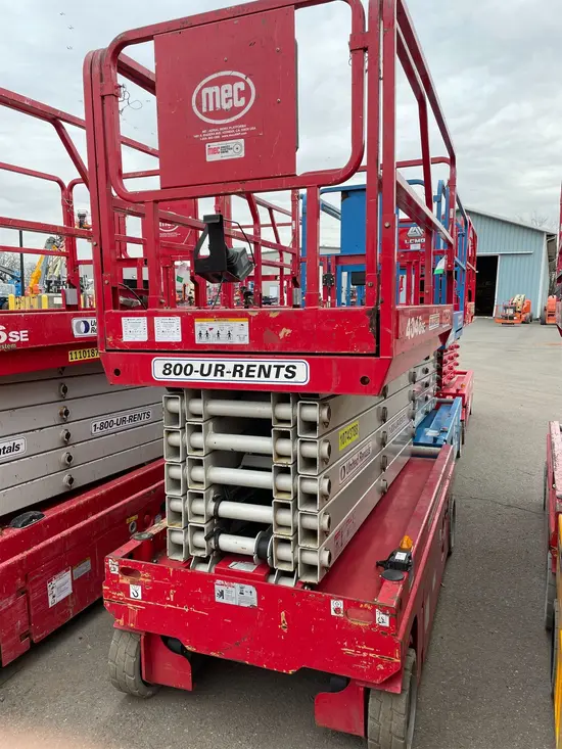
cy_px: 374
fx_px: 563
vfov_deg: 67.3
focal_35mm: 26
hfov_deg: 53.1
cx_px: 281
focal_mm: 4.2
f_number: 1.6
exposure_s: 1/262
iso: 32
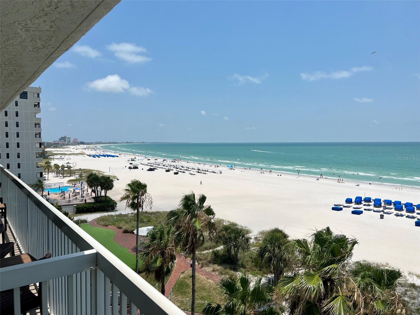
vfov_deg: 53.1
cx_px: 210
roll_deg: +0.6
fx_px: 315
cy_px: 158
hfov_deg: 67.3
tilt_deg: -2.8
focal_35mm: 26
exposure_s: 1/11364
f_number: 1.5
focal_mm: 5.7
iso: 50
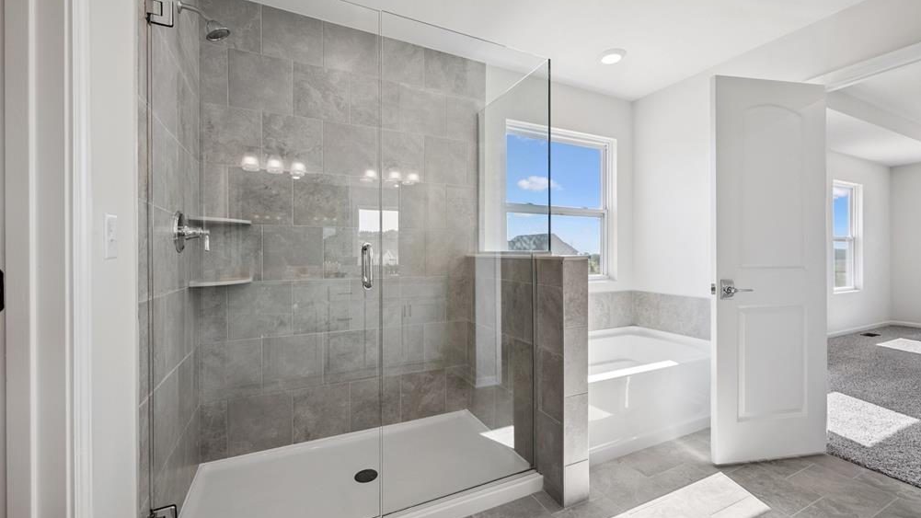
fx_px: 366
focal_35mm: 15
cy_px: 262
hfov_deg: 103.0
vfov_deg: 70.5
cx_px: 470
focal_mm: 14
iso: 100
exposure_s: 1/10
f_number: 9
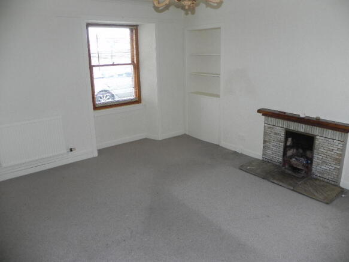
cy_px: 131
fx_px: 262
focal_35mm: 26
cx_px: 174
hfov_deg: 67.3
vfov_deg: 53.0
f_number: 2.8
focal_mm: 4.6
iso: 200
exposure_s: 1/30
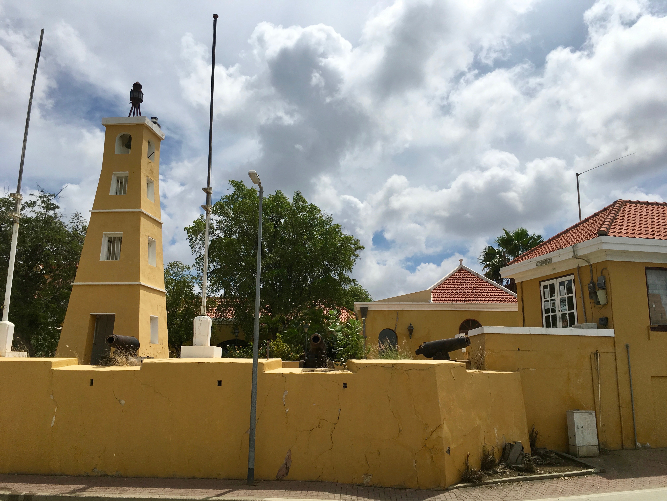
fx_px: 559
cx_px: 334
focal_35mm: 29
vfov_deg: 48.2
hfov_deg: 61.7
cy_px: 250
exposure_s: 1/4525
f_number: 2.2
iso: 25
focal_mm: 4.15
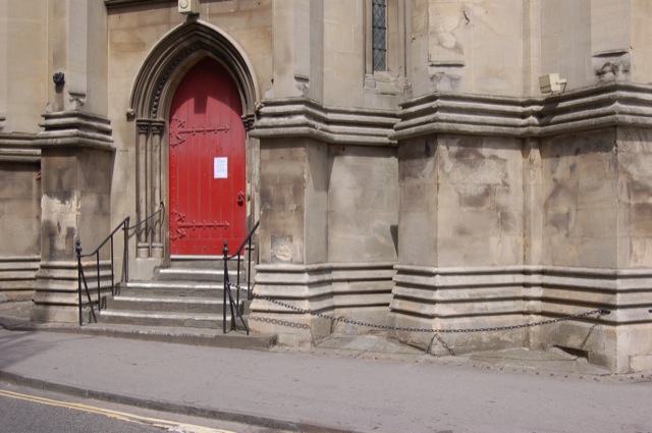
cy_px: 216
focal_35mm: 45
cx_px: 326
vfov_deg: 29.8
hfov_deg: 43.7
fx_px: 814
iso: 200
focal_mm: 30
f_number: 9
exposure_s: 1/320
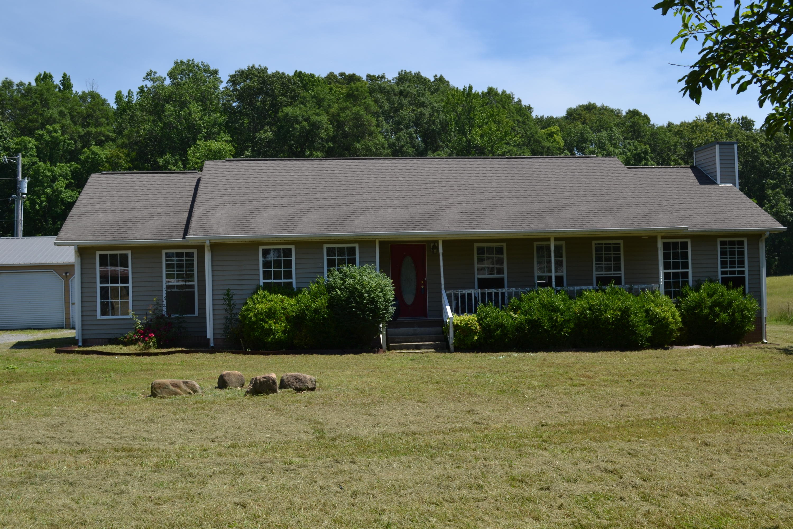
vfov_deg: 34.2
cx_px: 396
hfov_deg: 49.6
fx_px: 859
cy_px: 264
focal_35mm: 39
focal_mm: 26
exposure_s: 1/200
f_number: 7.1
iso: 100
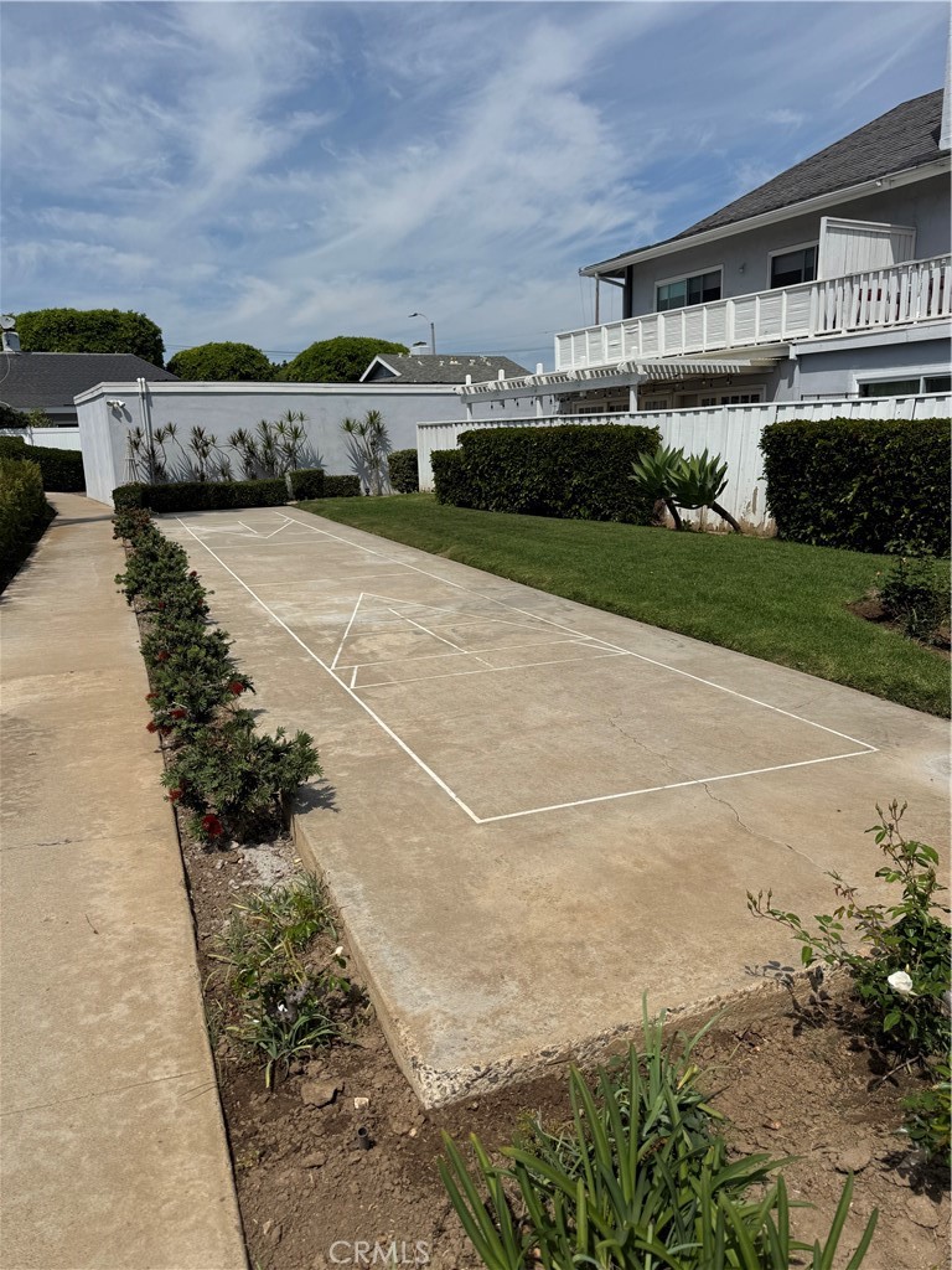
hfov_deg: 56.8
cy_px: 635
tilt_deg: -14.1
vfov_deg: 71.6
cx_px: 476
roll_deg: +2.7
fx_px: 880
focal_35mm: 24
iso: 80
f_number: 1.78
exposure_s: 1/10417
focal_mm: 6.76
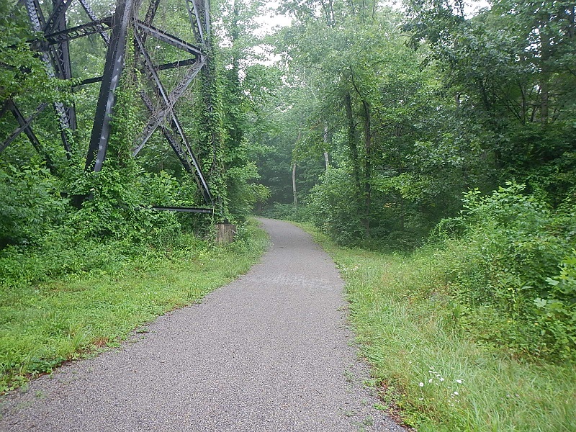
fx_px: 466
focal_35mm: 28
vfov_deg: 49.7
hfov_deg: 63.4
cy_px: 216
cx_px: 288
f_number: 3.9
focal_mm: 5
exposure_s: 1/40
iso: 125
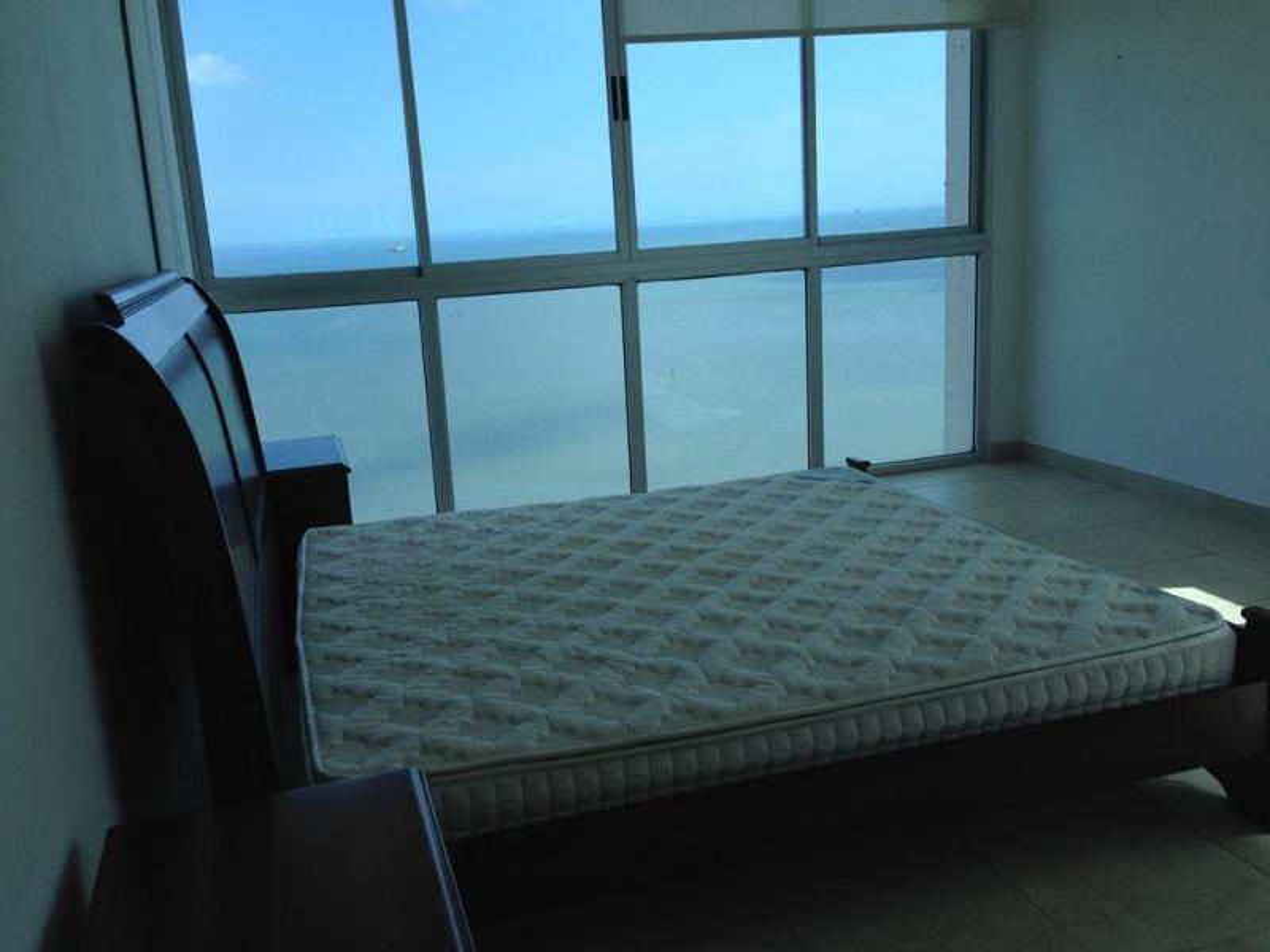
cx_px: 635
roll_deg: +4.5
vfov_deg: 42.9
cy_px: 476
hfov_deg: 55.4
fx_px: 1211
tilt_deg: -14.0
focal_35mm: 33
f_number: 2.4
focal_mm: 4.12
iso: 50
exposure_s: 1/753
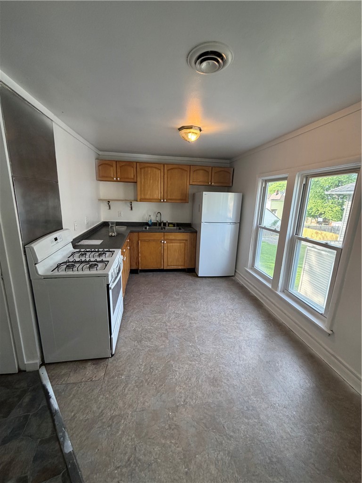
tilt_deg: -13.0
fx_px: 195
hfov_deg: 85.7
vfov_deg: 102.1
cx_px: 181
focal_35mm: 14
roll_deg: -2.8
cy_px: 242
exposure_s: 1/120
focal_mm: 2.22
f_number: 2.2
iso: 200
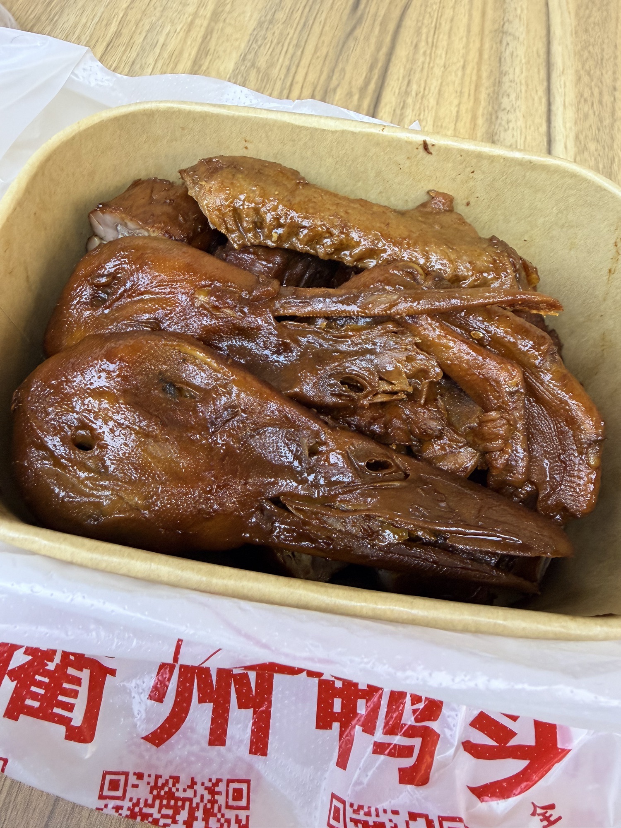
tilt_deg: -57.7
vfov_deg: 71.6
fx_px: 574
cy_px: 414
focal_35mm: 24
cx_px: 310
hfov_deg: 56.8
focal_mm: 2.22
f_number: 2.2
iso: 160
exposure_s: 1/50
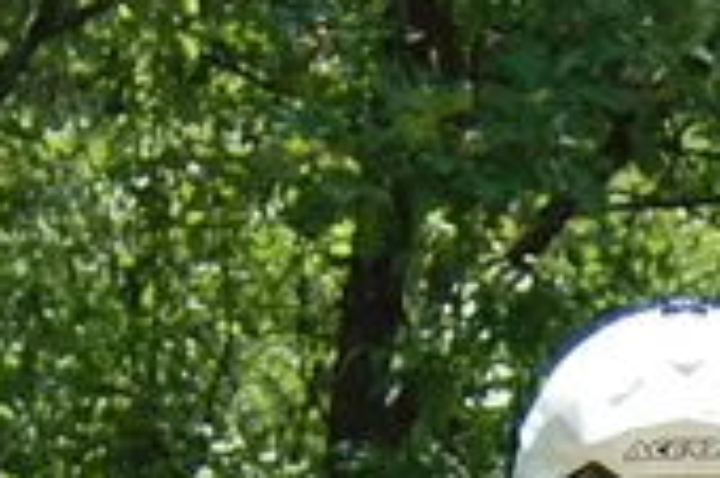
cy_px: 1540
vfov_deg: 4.7
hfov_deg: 7.4
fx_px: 5495
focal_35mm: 275
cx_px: 894
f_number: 4.2
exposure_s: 1/1000
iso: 250
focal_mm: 26
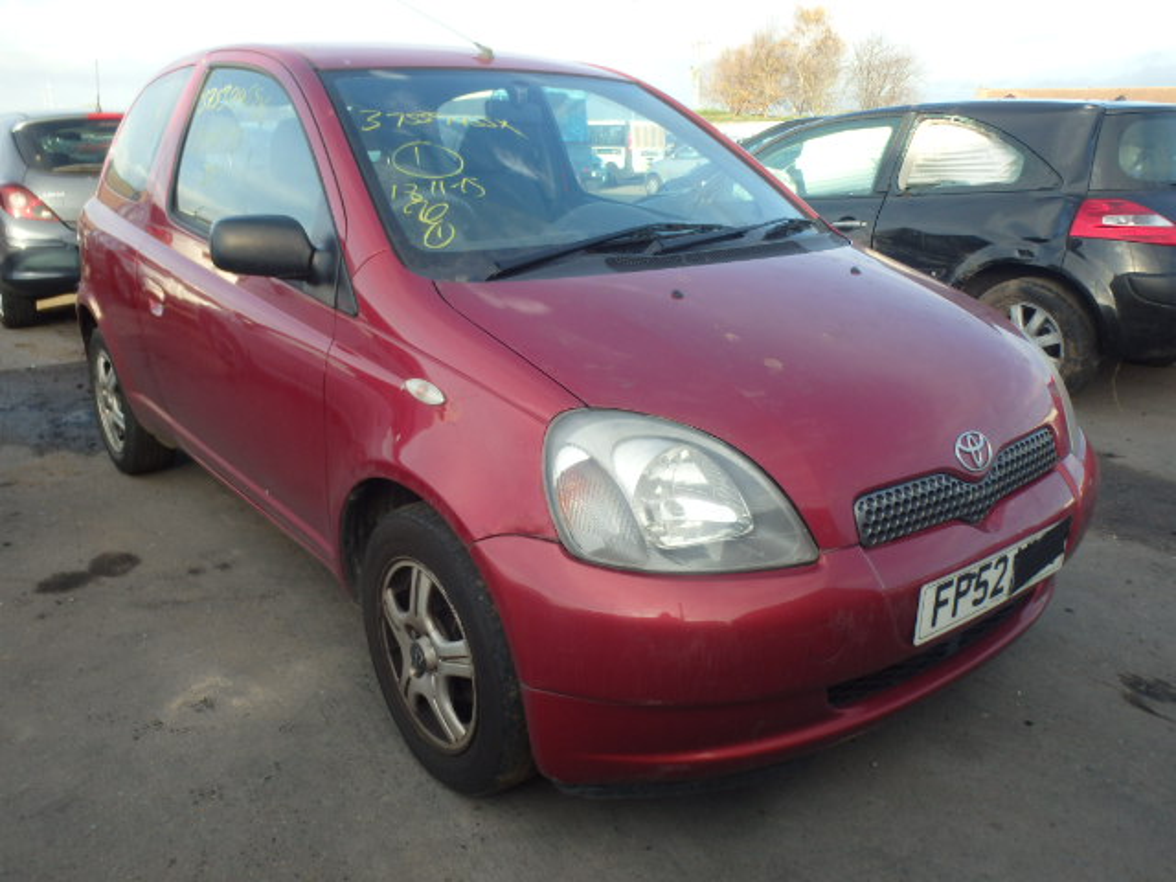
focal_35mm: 28
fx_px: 951
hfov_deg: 63.4
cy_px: 441
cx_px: 588
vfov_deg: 49.7
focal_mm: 5
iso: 125
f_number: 3.9
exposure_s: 1/160
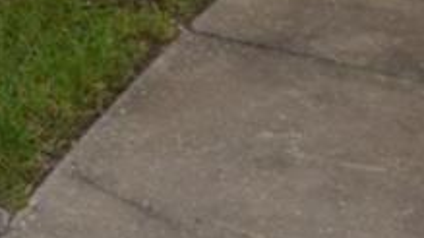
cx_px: -223
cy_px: -255
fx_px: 1292
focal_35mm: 115
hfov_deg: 16.8
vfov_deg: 9.7
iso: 100
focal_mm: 10
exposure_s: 1/160
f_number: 6.3
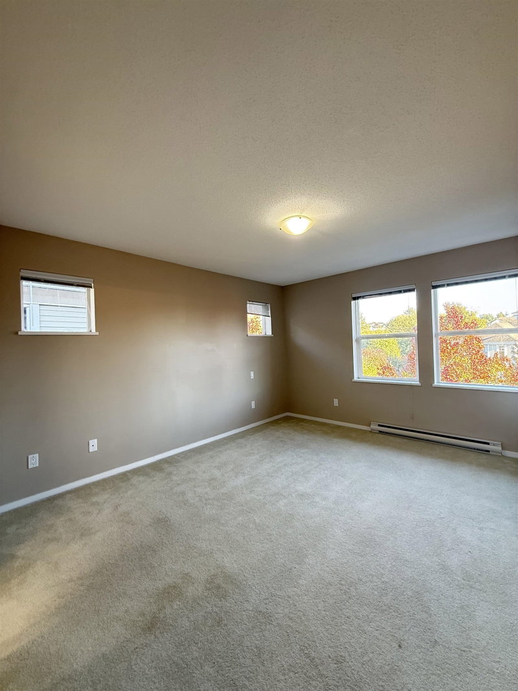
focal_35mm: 14
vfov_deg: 102.1
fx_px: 279
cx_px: 259
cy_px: 346
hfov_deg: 85.7
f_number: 2.2
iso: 320
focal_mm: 2.22
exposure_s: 1/84
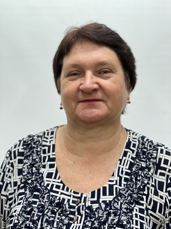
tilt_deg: -3.6
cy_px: 114
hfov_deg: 19.1
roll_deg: +0.7
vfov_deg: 25.3
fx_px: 507
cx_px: 86
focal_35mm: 77
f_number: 2.8
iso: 250
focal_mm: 9
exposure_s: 1/33
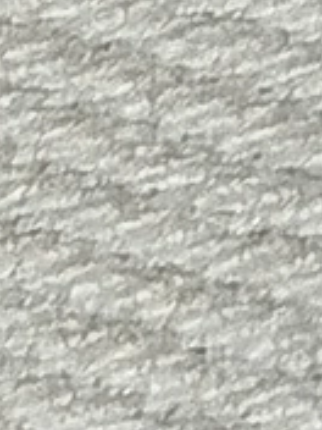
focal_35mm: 509
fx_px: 6313
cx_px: -90
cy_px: -44
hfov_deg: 2.9
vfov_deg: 3.9
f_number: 1.7
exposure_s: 1/50
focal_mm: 5.31
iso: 50
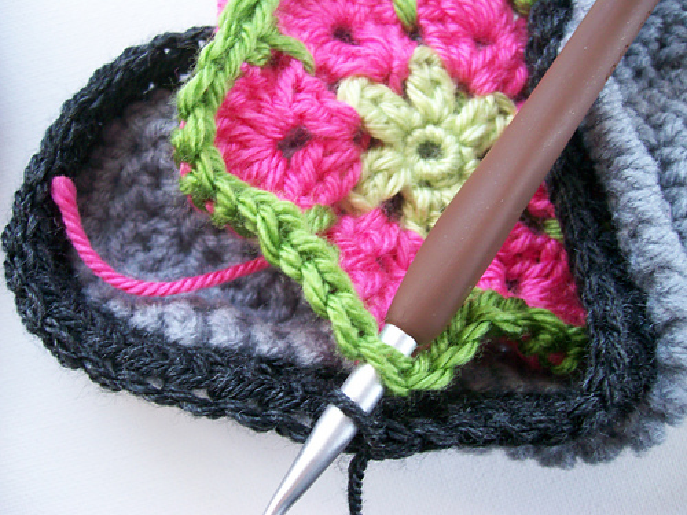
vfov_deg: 40.7
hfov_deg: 52.6
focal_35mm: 35
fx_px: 695
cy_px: 258
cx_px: 344
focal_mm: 5.8
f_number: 2.8
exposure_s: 1/19.1
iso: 160
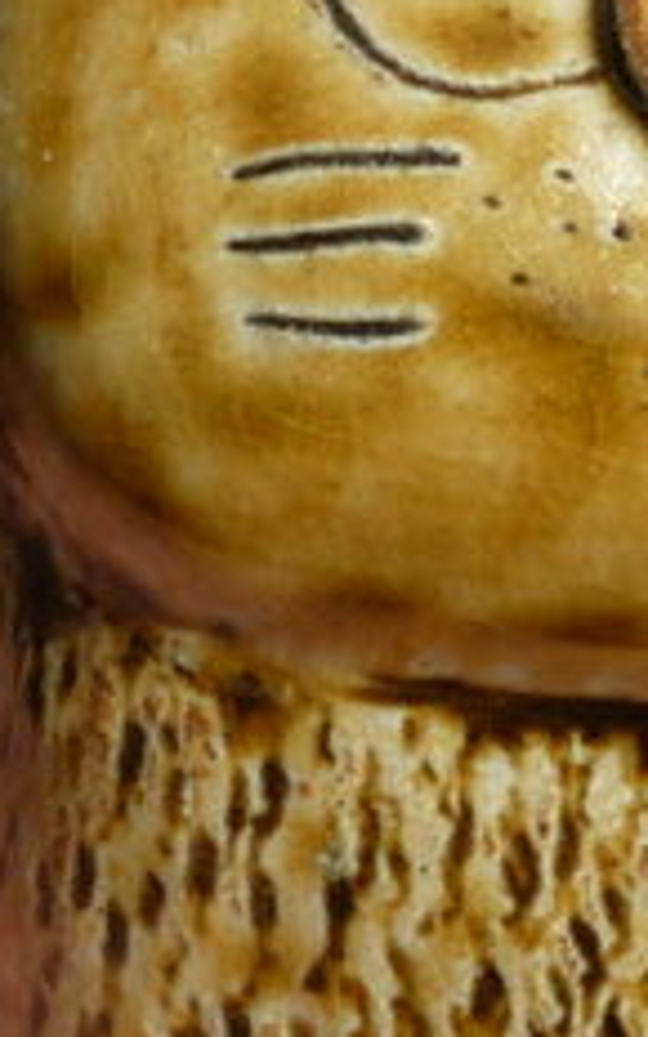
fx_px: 5171
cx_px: 659
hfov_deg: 7.1
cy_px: 554
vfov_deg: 11.4
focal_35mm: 183
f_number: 5
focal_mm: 5.8
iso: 100
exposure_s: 1/800
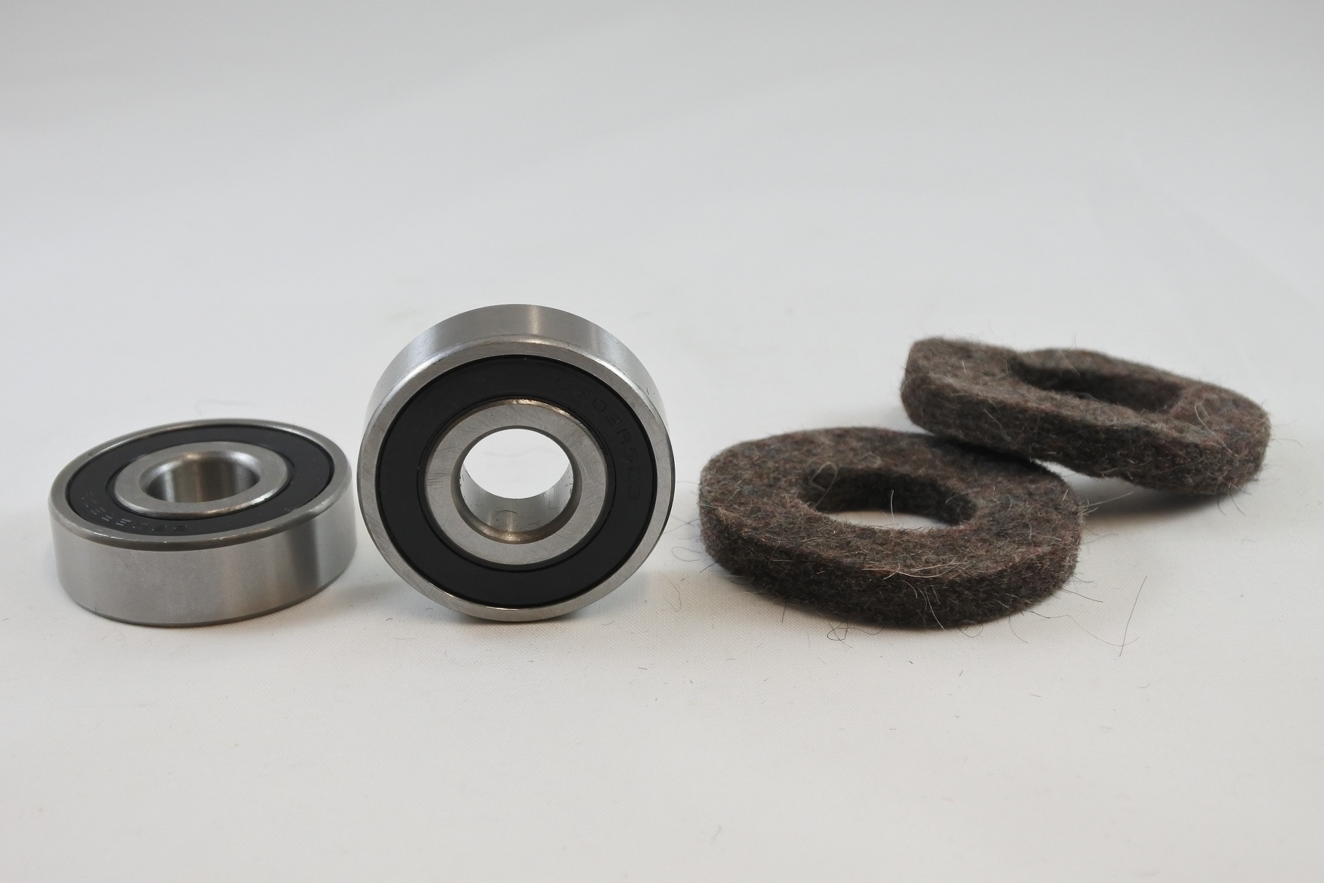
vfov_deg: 29.2
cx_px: 662
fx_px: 1692
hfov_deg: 42.7
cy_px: 442
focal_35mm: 46
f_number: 4.5
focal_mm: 17.2
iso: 400
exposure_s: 1/125
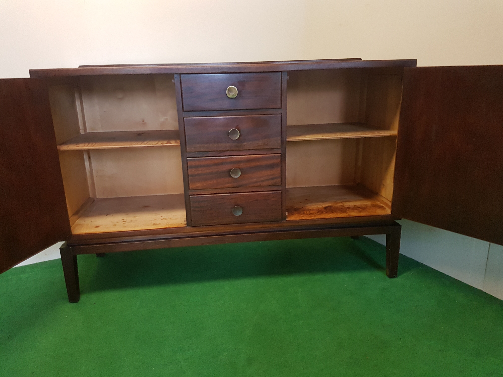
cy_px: 188
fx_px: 378
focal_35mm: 26
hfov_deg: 67.3
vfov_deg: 53.1
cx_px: 252
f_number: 1.7
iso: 250
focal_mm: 4.2
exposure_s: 1/25
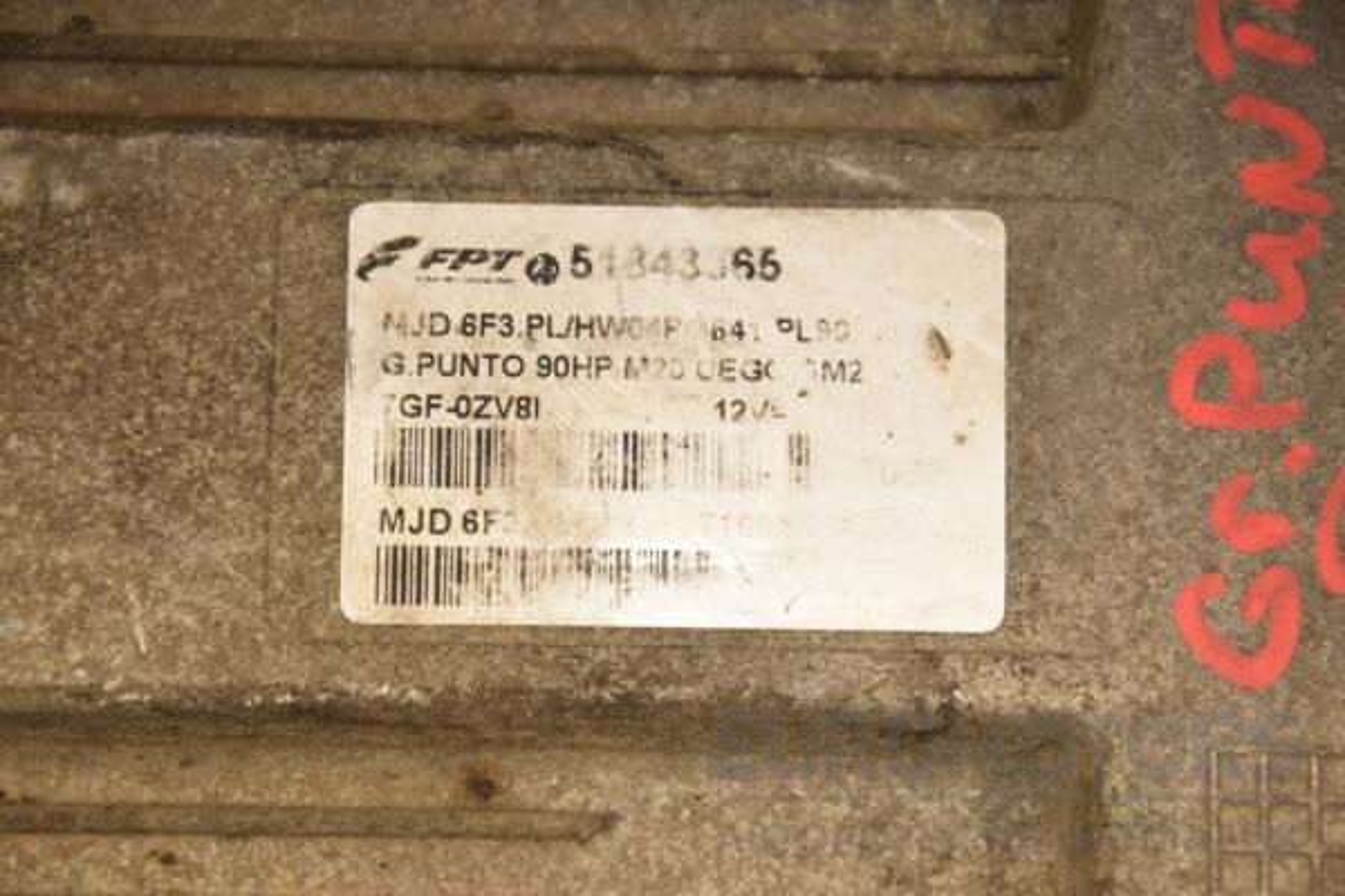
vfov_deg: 8.7
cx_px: 672
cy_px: 448
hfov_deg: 13.0
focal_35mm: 158
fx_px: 5884
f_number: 8
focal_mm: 105
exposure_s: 1/200
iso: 800
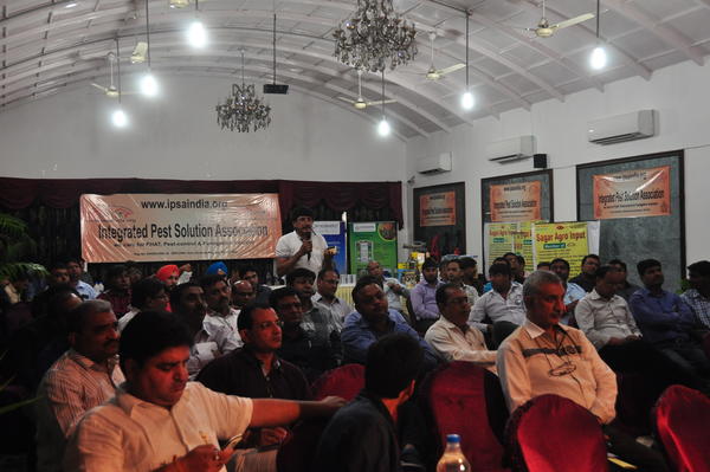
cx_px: 355
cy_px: 236
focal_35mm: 46
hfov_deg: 42.4
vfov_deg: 28.9
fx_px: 916
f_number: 5
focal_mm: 31
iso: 800
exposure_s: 1/60
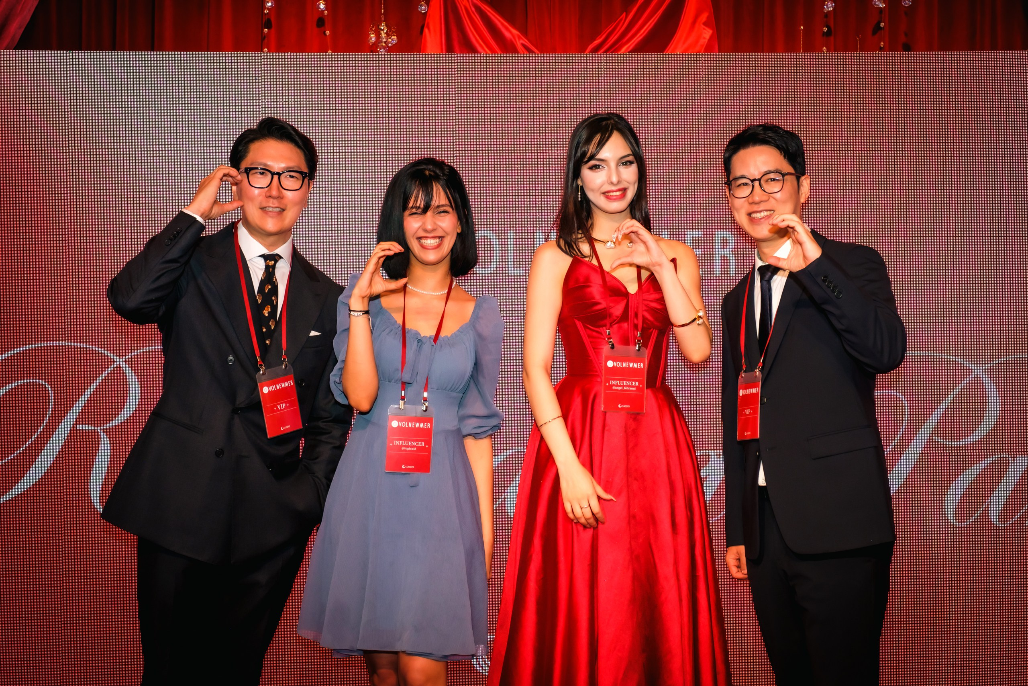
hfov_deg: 37.2
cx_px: 514
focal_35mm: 53
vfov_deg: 25.3
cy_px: 343
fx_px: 1527
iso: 200
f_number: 5.6
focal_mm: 35.3
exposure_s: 1/125
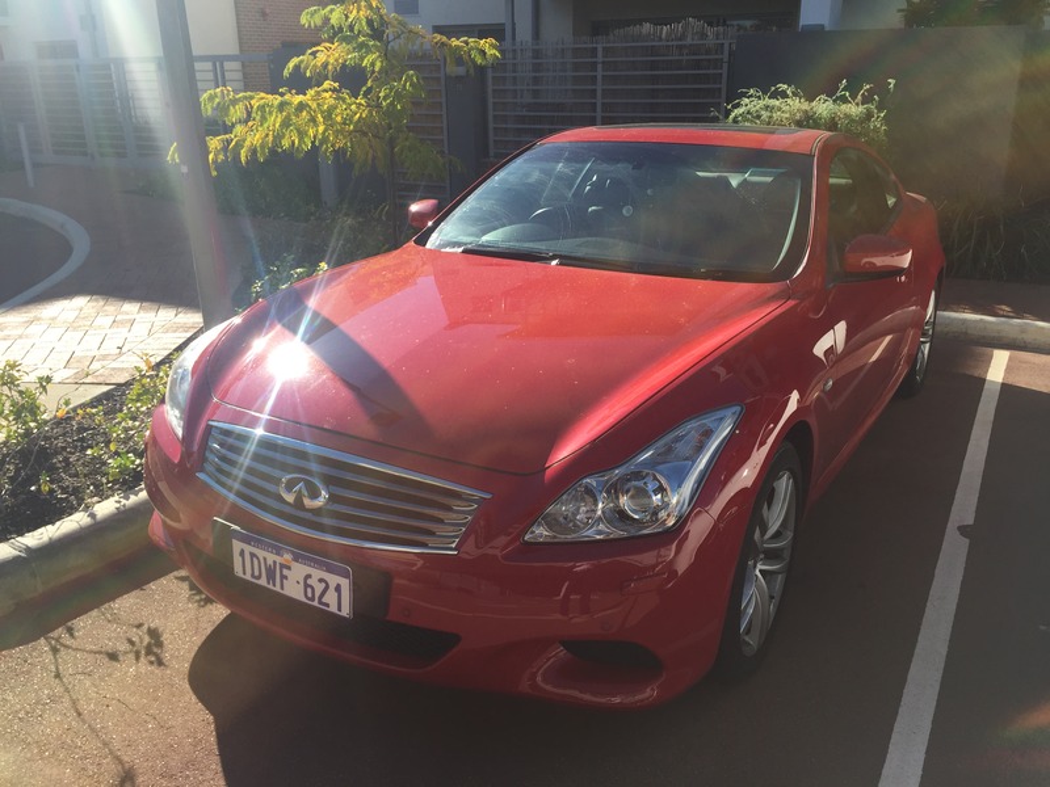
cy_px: 394
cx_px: 525
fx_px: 880
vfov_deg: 48.2
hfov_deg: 61.7
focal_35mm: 29
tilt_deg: -18.9
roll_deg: +0.7
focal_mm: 4.15
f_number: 2.2
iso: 32
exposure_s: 1/1099
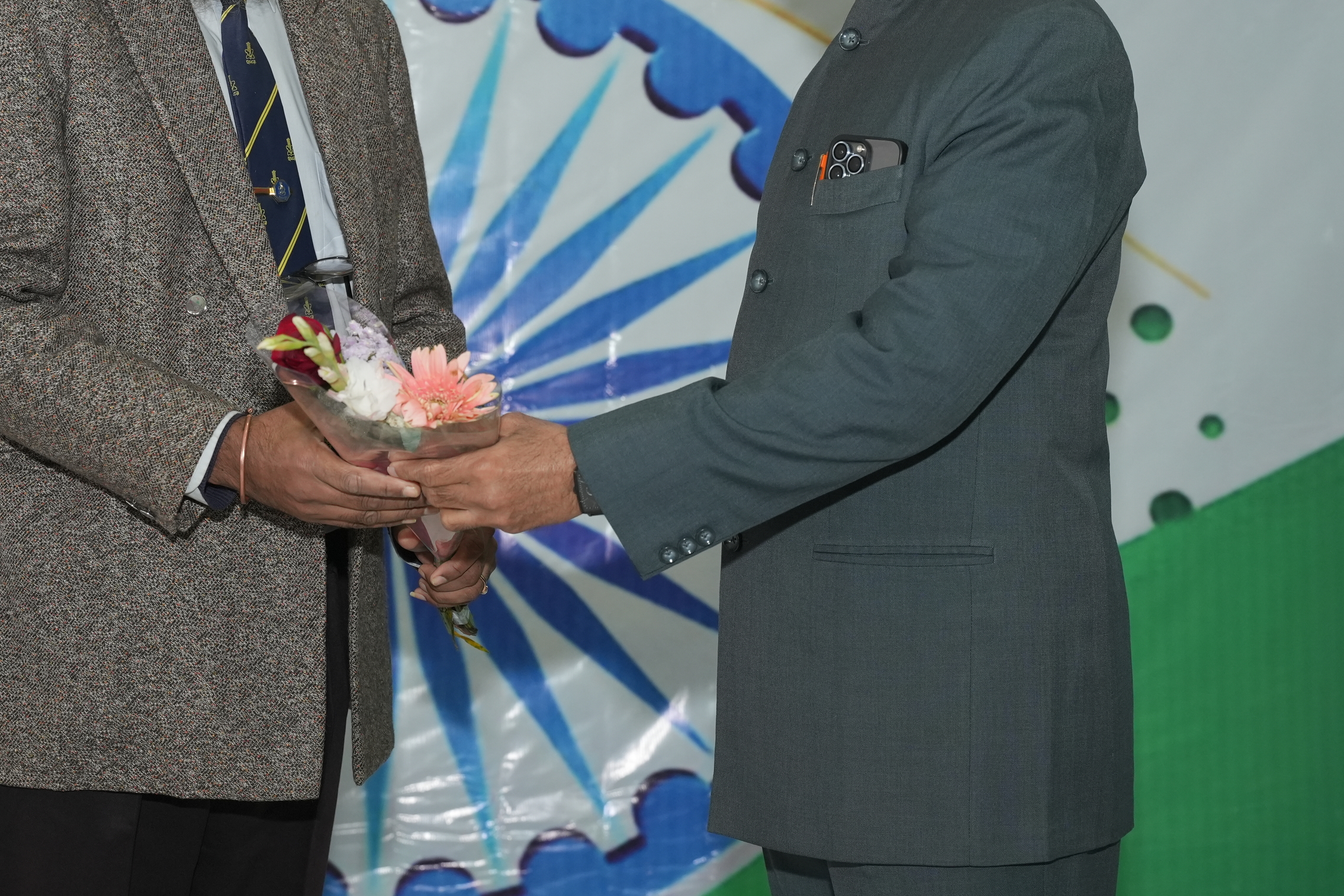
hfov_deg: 27.9
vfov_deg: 18.9
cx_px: 424
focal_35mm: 72
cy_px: 221
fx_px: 2679
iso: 1600
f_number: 4.5
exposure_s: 1/200
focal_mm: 46.5
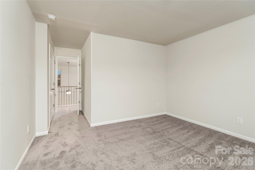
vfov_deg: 70.4
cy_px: 85
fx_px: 120
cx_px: 128
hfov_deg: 93.3
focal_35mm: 17
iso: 640
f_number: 6.3
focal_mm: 17
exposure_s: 1/2.5
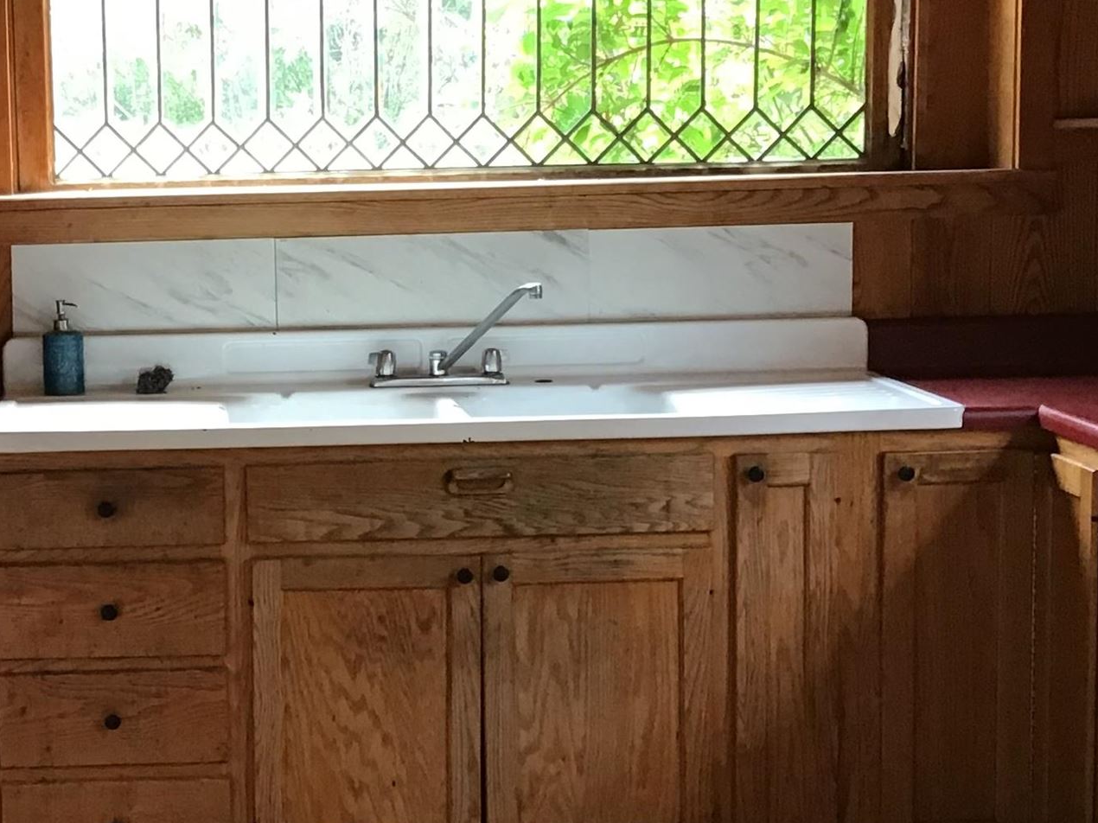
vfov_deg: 19.6
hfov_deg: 25.5
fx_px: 2379
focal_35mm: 75
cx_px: 205
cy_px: 415
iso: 100
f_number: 2.4
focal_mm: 3.3
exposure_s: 1/30
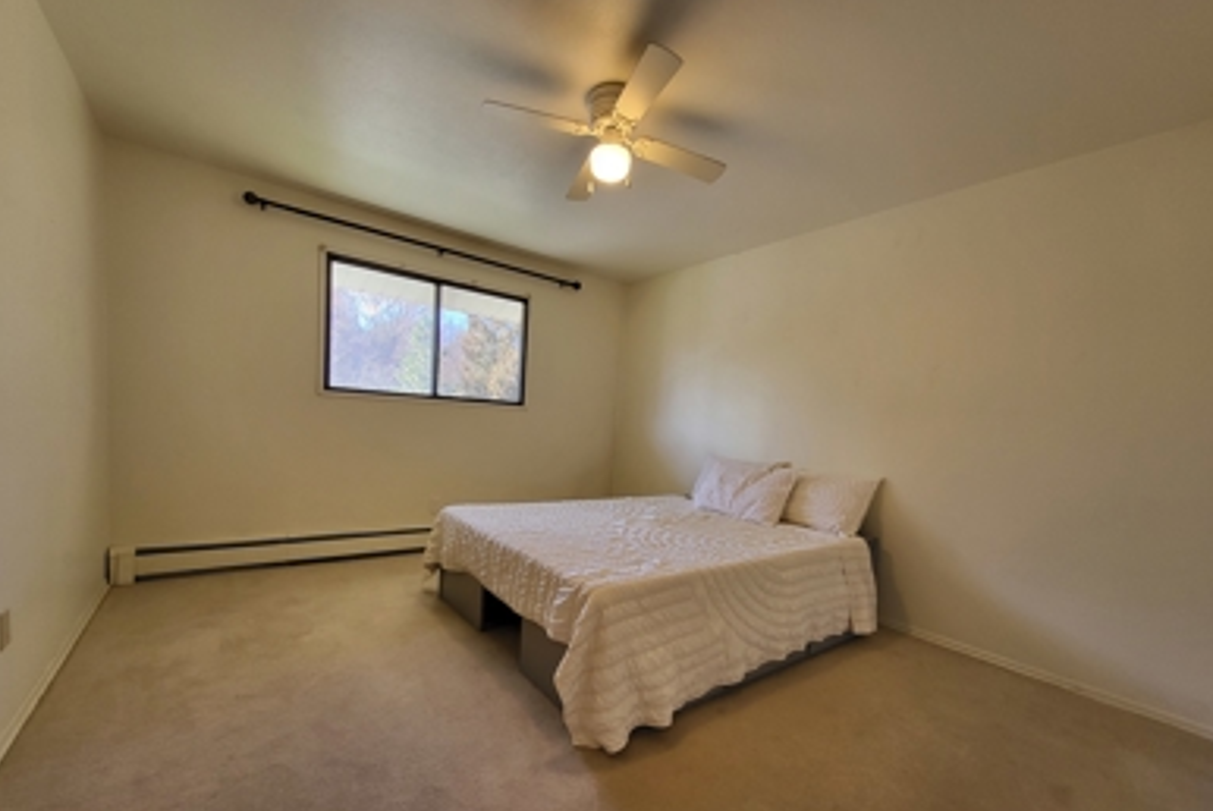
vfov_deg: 80.9
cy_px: 456
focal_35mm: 14
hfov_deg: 104.2
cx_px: 619
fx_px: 472
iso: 125
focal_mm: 1.74
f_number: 2.2
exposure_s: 1/60
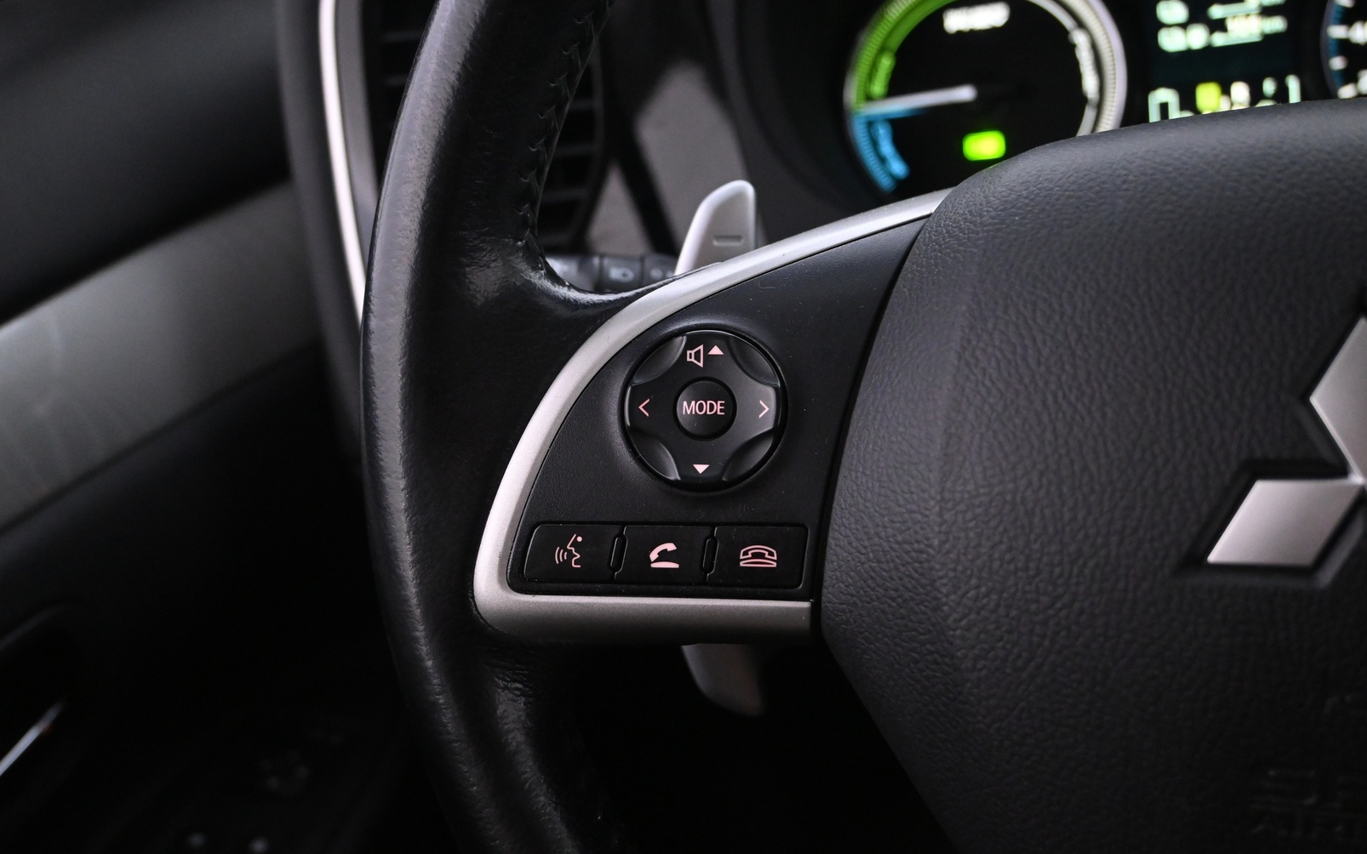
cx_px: 678
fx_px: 1379
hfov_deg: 52.7
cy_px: 456
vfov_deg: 34.4
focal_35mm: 37
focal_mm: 24
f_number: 4.2
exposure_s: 1/30
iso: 3200
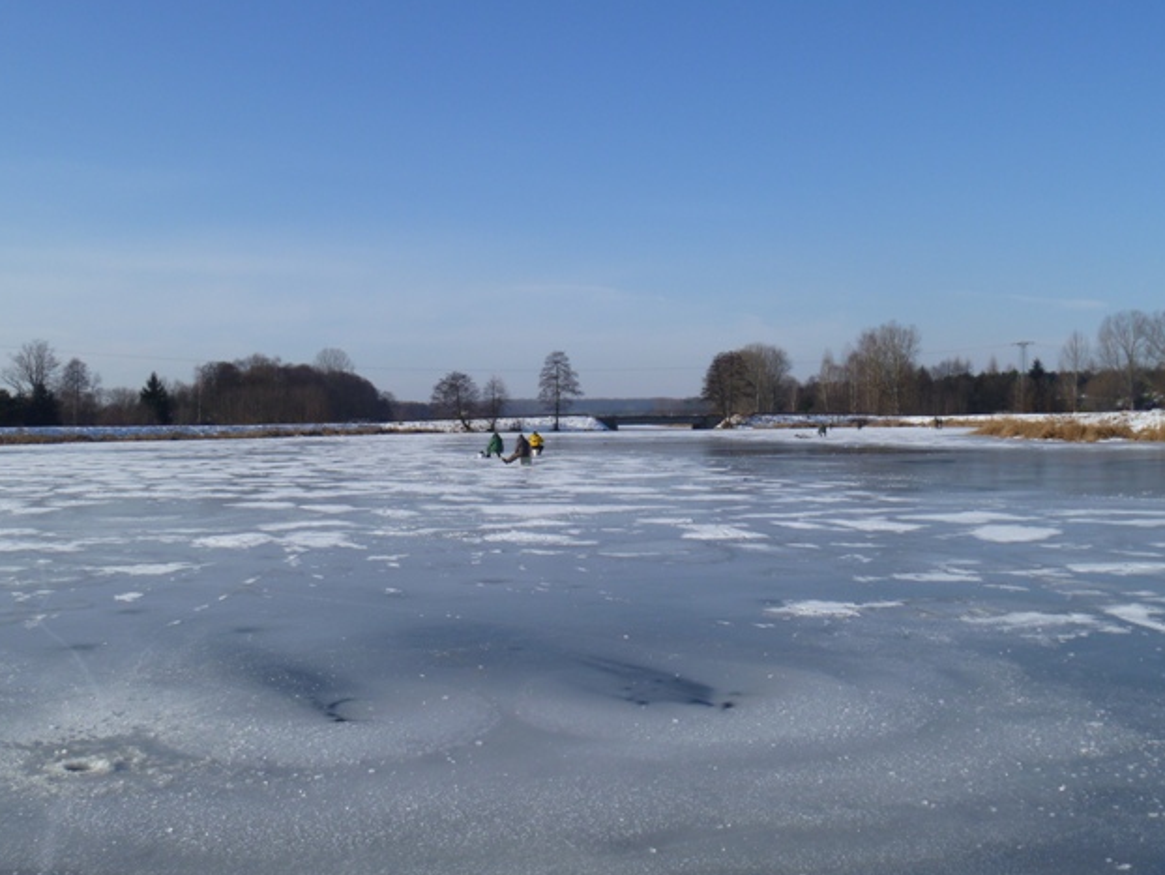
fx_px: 1212
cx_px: 579
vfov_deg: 39.7
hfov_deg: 51.3
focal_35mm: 36
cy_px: 442
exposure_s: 1/400
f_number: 5.6
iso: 80
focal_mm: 6.3
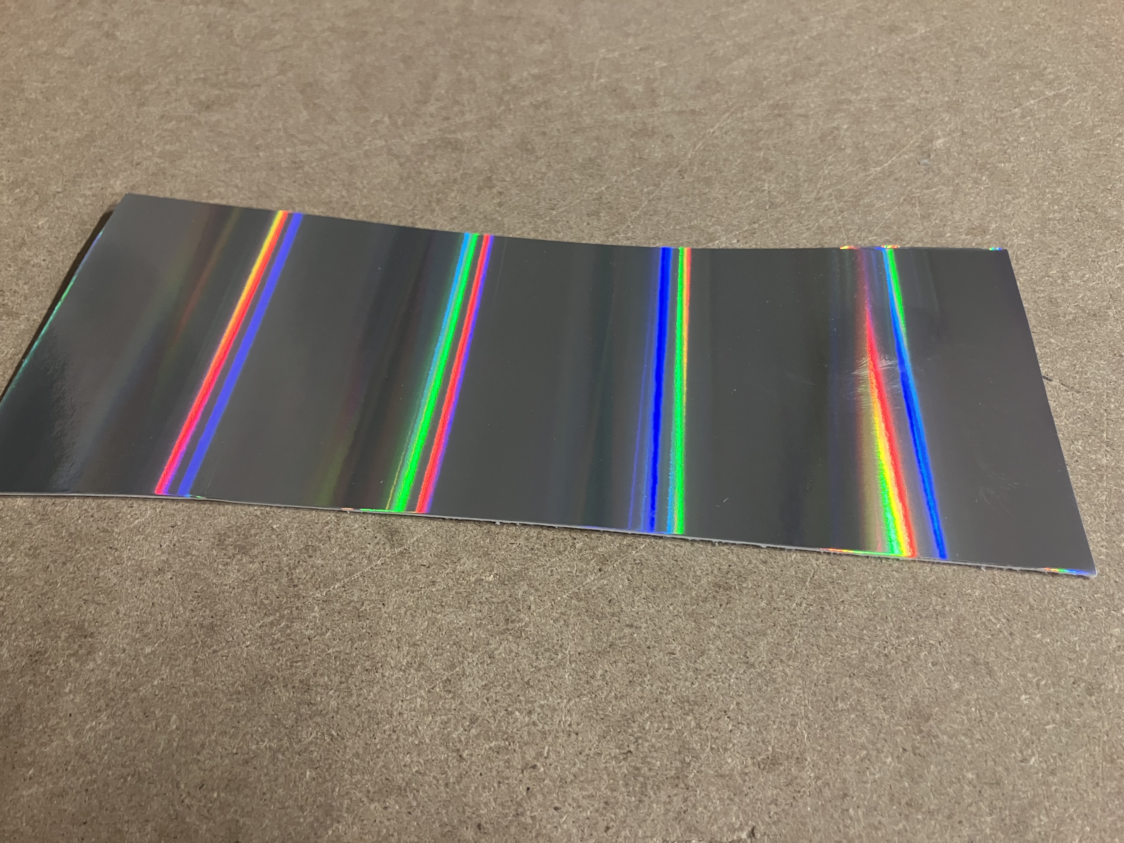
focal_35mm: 28
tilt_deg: -51.6
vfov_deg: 49.7
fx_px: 909
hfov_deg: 63.4
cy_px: 422
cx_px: 562
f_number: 1.8
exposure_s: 1/25
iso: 400
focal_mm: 3.99
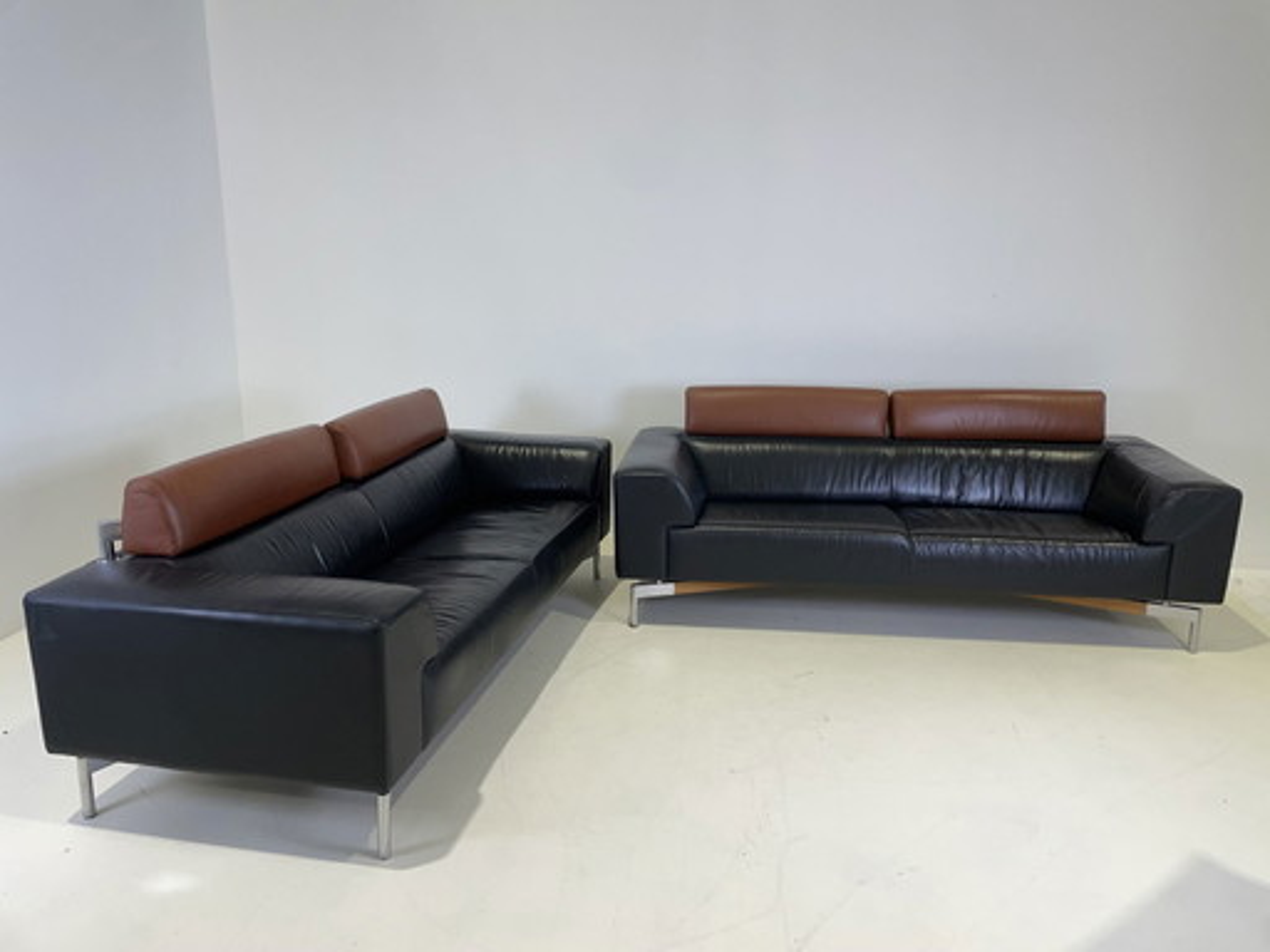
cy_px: 476
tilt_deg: -12.0
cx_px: 635
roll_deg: +0.1
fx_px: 954
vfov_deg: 53.1
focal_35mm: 26
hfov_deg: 67.3
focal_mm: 4.2
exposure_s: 1/121
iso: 64
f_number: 1.6
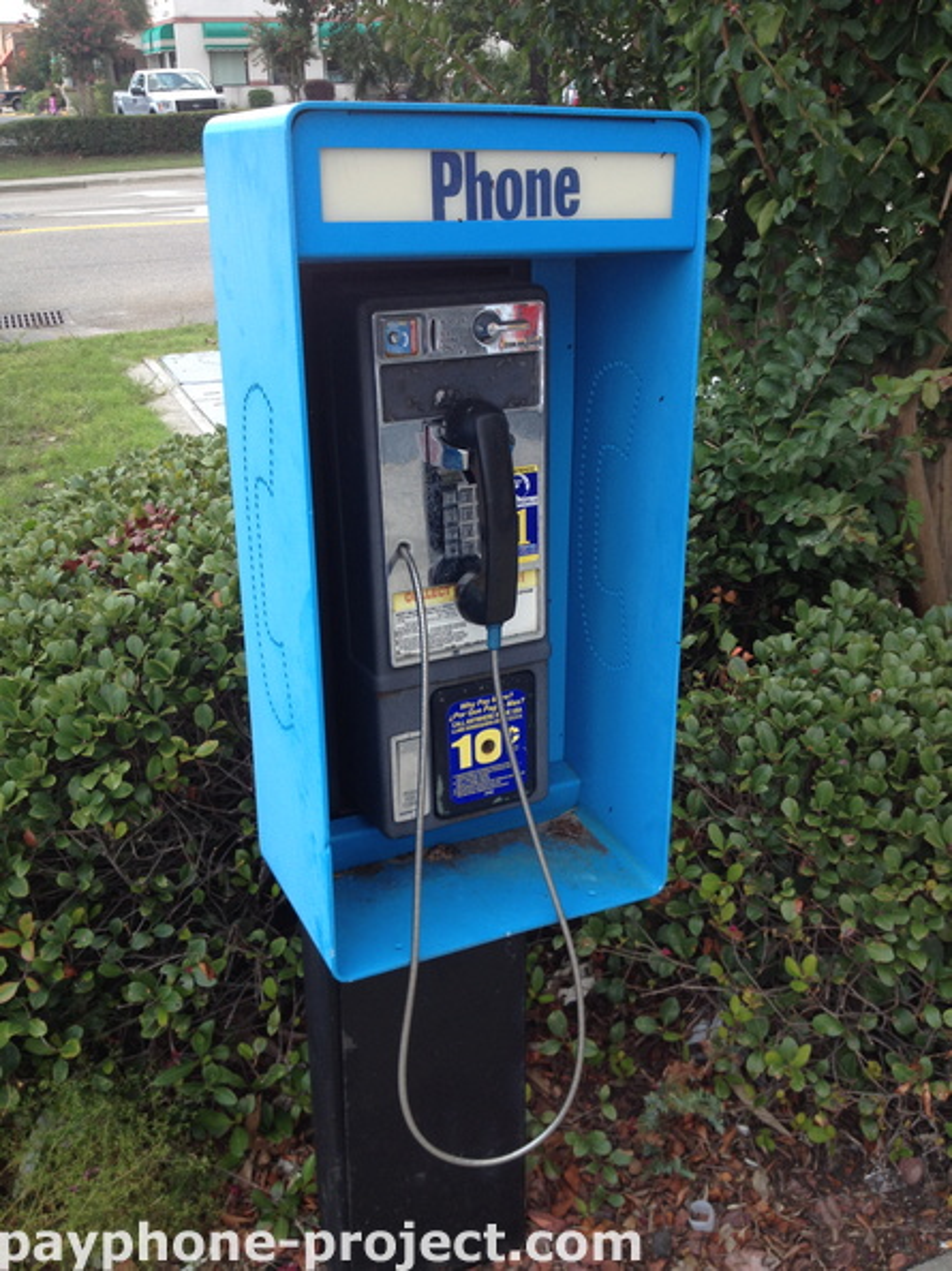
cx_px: 476
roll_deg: +2.2
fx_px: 1284
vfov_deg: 52.6
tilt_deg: -26.7
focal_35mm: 35
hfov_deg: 40.7
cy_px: 636
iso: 50
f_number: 2.4
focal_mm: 4.28
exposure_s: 1/464
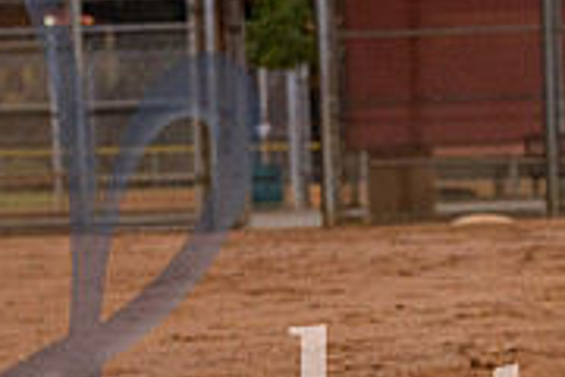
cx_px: 522
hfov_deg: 10.5
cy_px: 353
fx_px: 3060
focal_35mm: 195
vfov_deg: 7.0
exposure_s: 1/80
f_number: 5
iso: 2000
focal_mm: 56
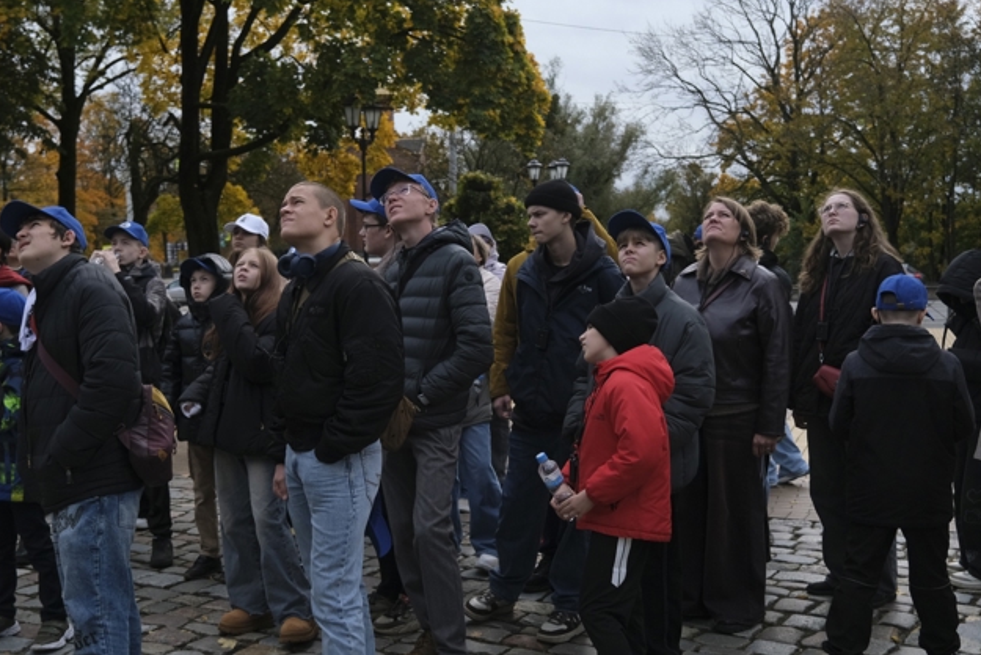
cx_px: 411
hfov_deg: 52.9
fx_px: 981
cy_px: 369
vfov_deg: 36.8
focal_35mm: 36
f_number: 4
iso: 320
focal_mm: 20.2
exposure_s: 1/1250
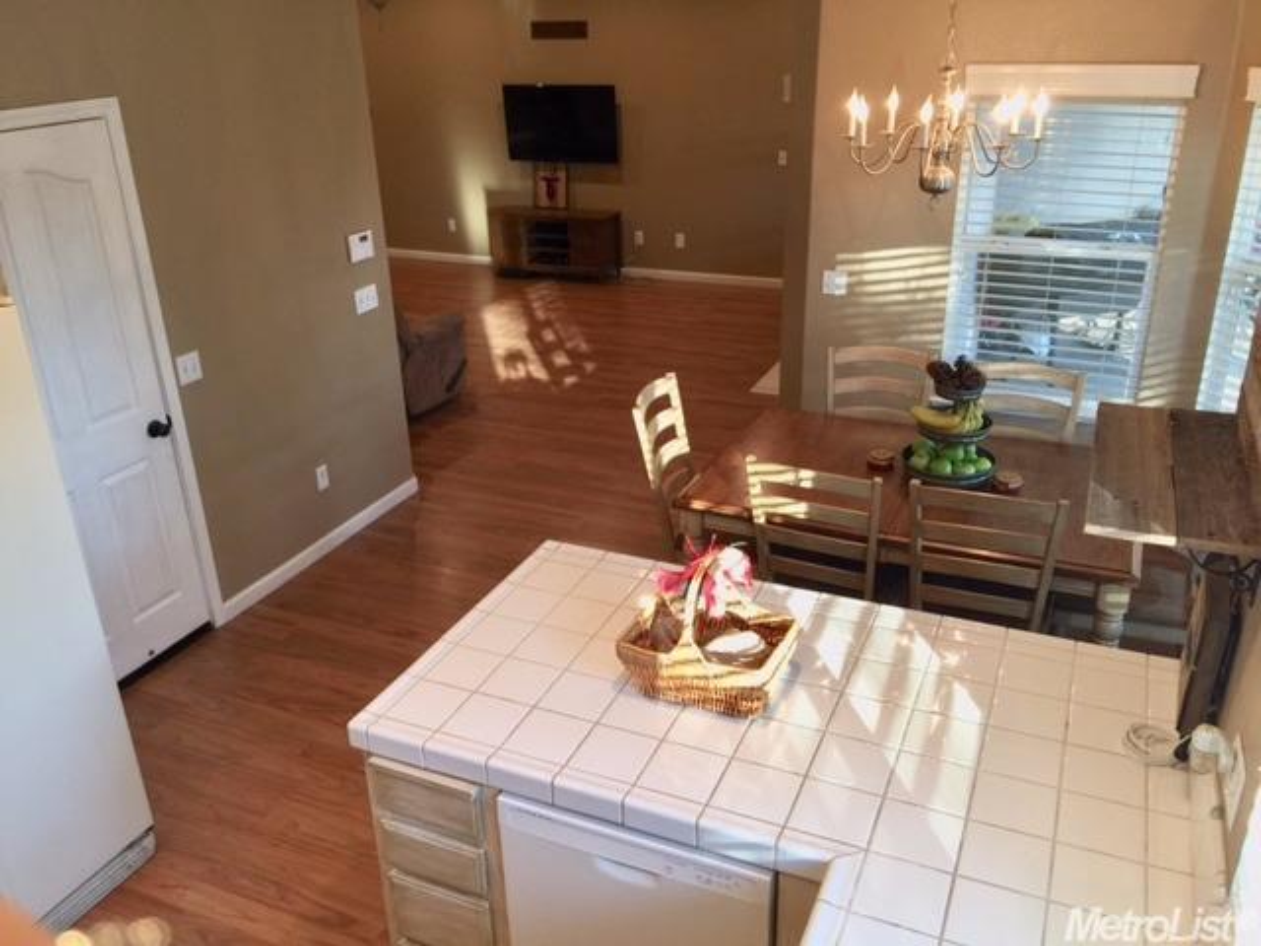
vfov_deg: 48.2
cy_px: 473
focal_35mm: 29
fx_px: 1056
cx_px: 630
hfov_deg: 61.7
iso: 32
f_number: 2.2
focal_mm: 4.15
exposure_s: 1/15
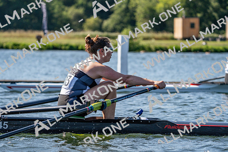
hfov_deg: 10.3
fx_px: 1267
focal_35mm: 200
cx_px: 114
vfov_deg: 6.9
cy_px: 76
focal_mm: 200
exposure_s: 1/1600
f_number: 5.6
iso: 320
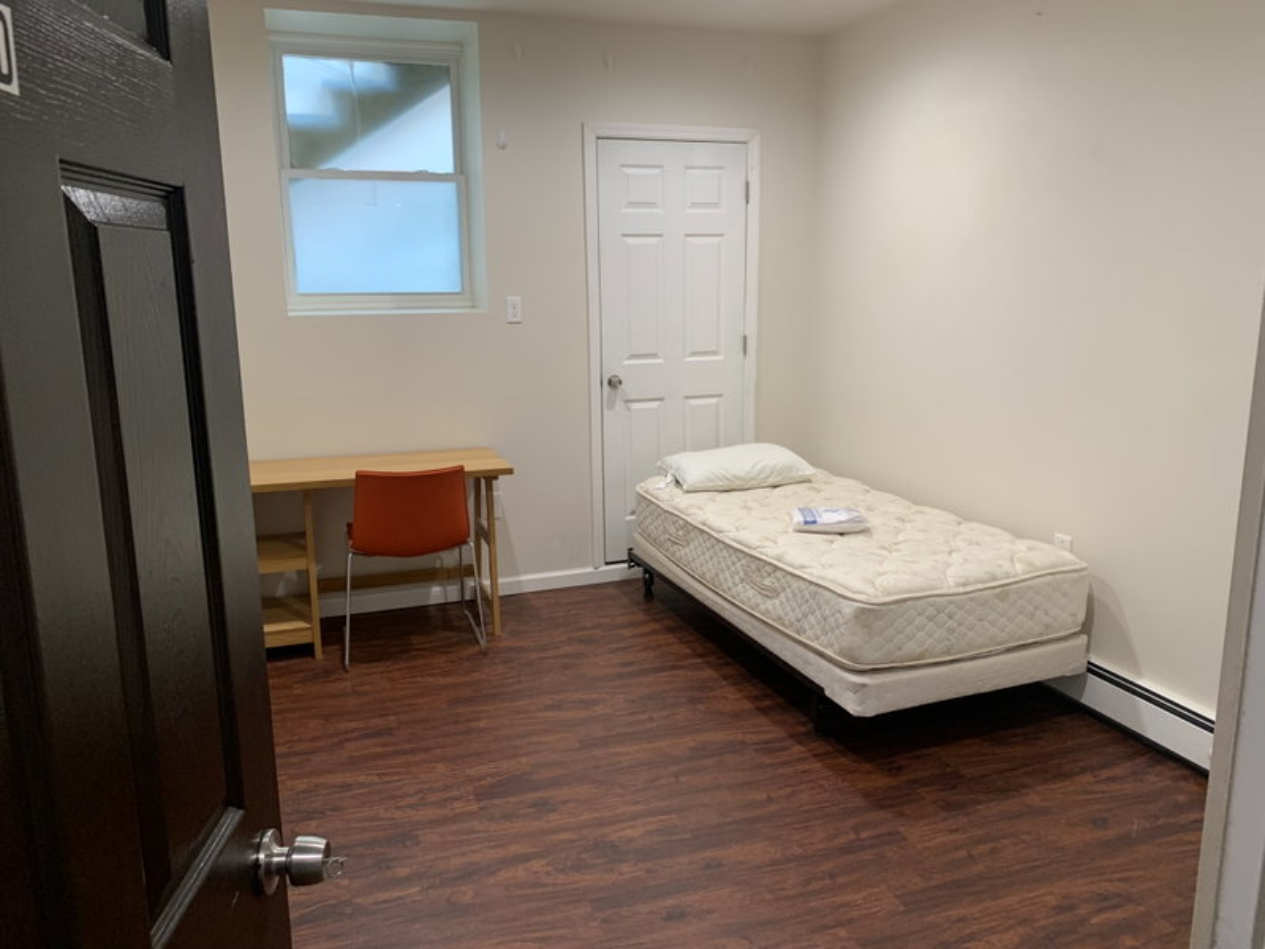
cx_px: 632
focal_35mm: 26
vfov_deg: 53.1
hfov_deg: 67.3
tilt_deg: -11.0
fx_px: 950
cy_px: 474
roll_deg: -0.6
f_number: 1.8
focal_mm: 4.25
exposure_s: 1/60
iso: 100
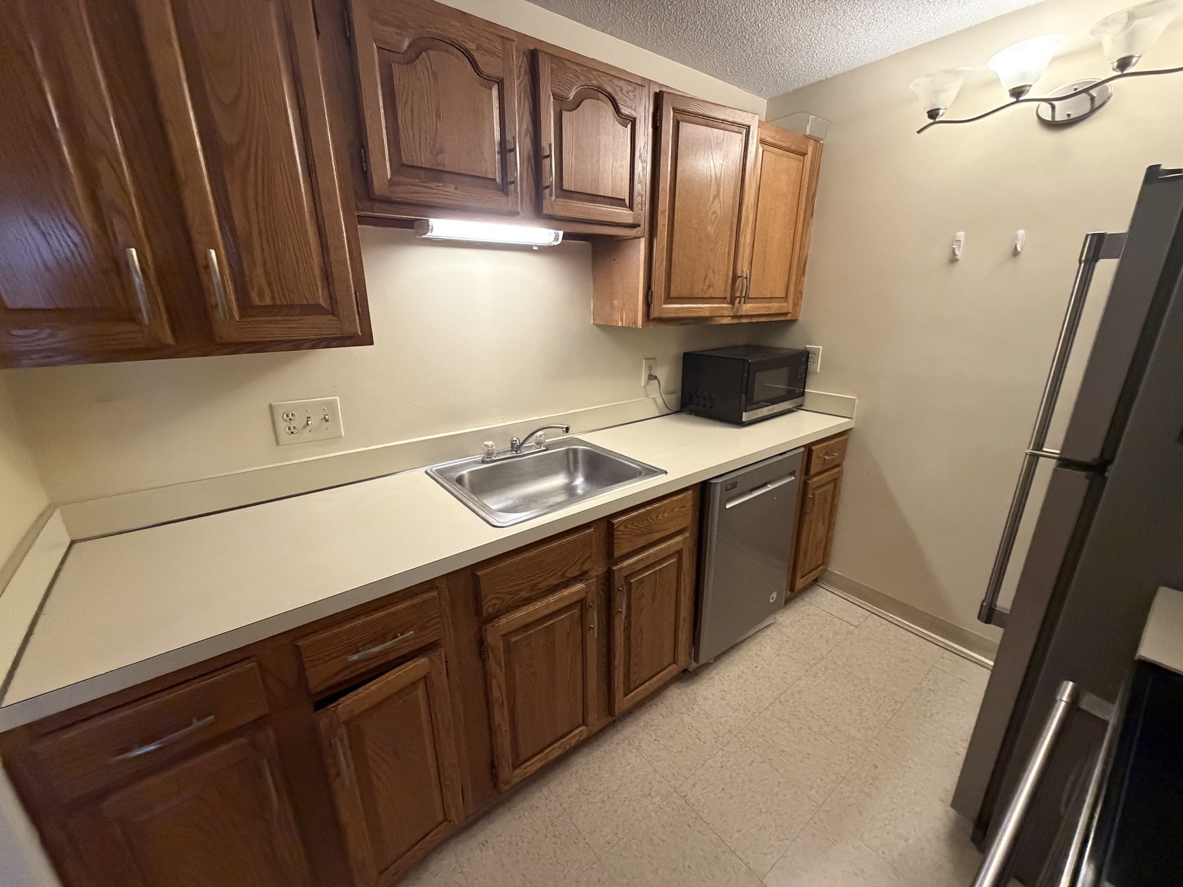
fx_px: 478
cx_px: 592
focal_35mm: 14
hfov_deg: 102.1
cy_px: 444
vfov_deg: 85.7
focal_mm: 2.22
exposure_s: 1/60
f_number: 2.2
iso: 800
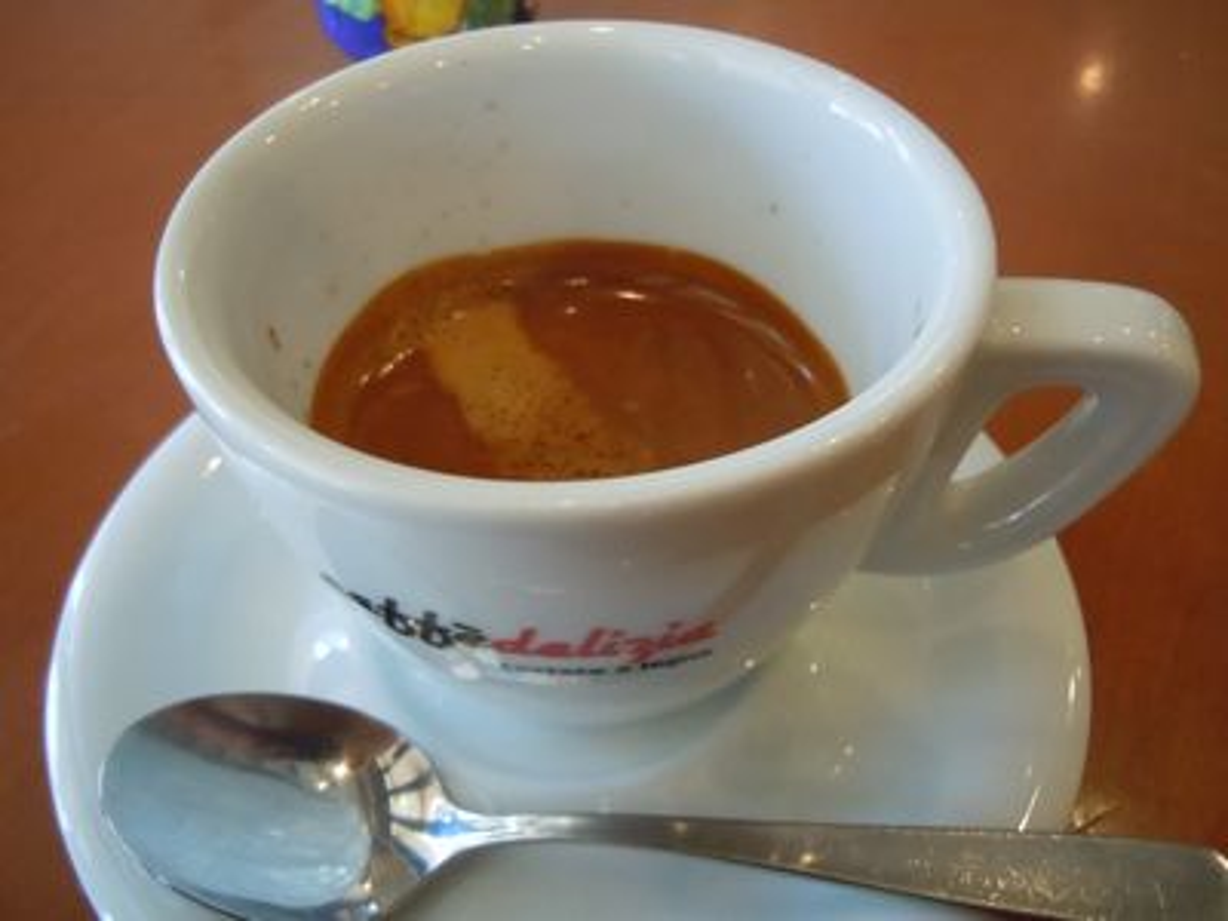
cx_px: 614
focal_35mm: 33
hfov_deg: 55.4
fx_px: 1171
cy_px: 460
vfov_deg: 42.9
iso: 800
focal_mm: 5.9
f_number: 4
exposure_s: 1/125
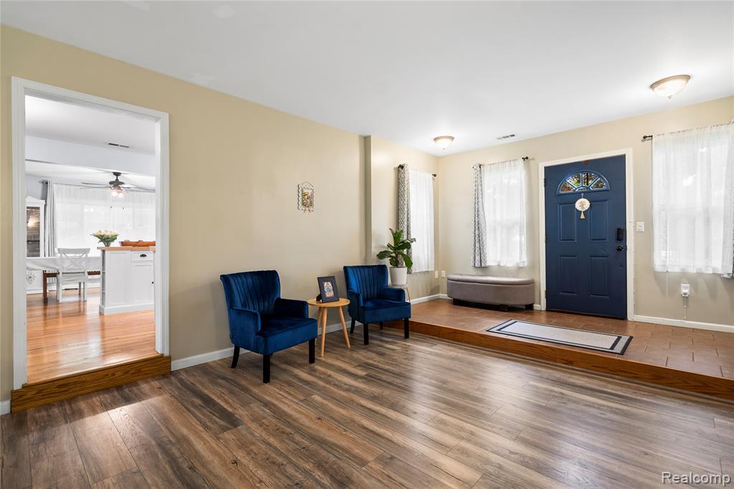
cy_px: 244
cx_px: 367
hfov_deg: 96.8
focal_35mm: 16
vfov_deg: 73.7
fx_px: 326
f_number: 4
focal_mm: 16
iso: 100
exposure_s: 1/1.67
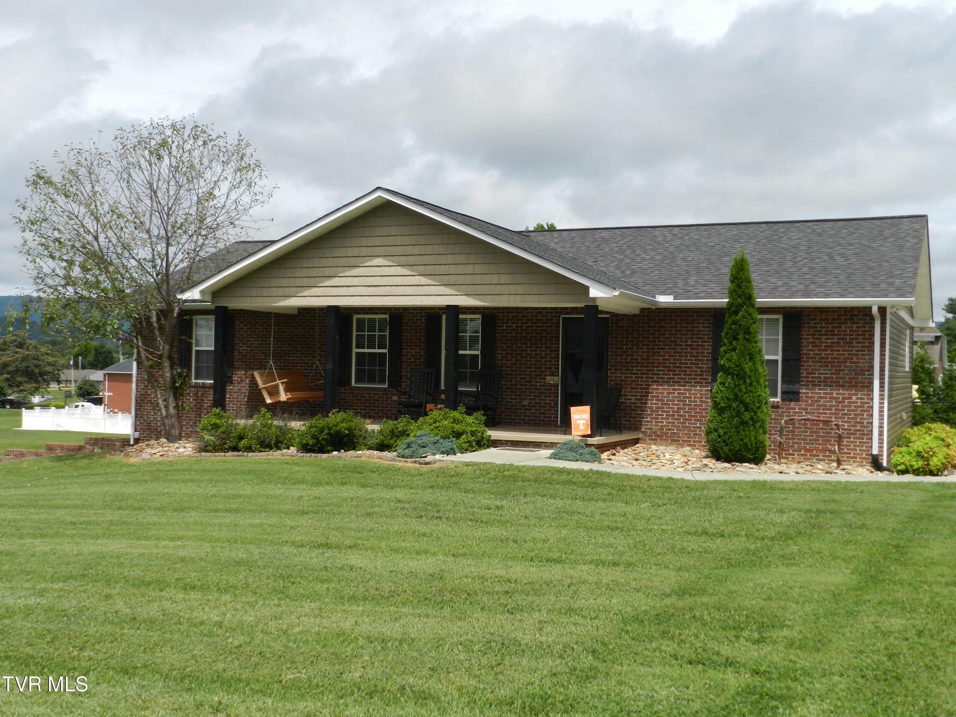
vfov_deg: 37.7
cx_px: 478
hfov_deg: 49.0
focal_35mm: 38
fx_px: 1049
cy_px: 358
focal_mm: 6.7
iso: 160
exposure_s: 1/1000
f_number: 5
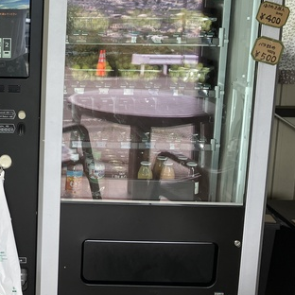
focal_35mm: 66
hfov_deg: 24.7
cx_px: -13
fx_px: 636
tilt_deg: -9.7
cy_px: 95
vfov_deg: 25.9
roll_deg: -0.2
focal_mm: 3.99
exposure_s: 1/100
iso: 40
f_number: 1.8
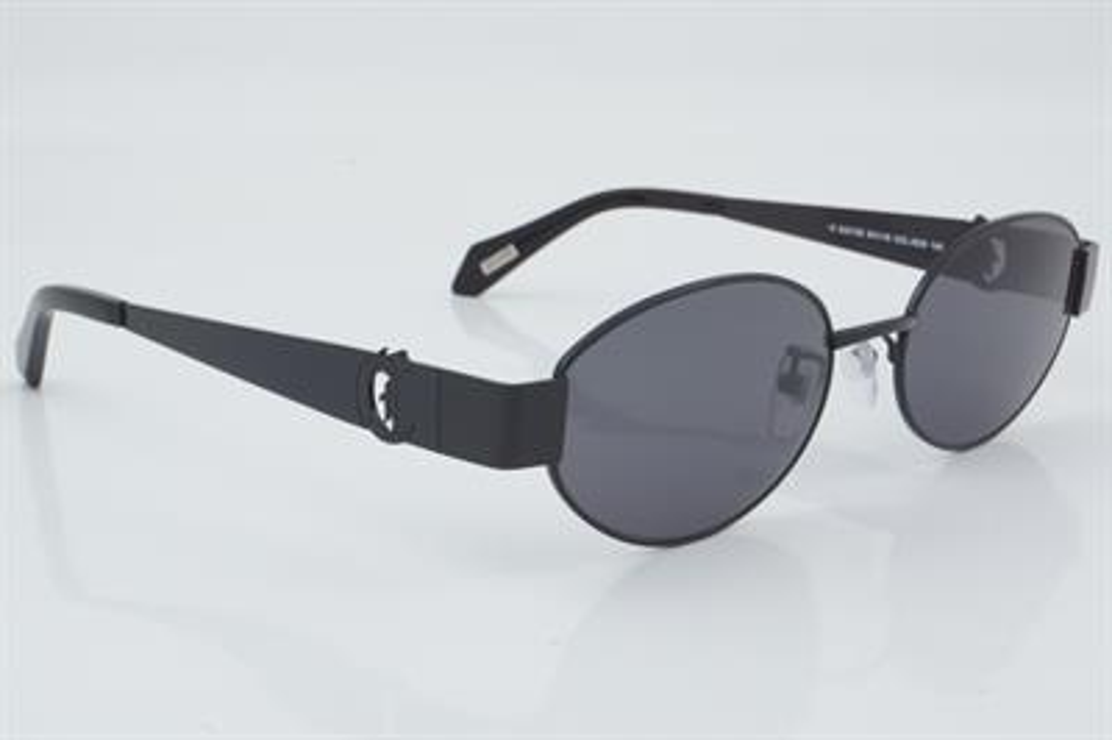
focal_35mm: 75
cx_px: 556
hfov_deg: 27.0
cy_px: 370
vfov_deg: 18.2
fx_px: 2315
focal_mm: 50
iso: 100
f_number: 29
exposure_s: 1/4
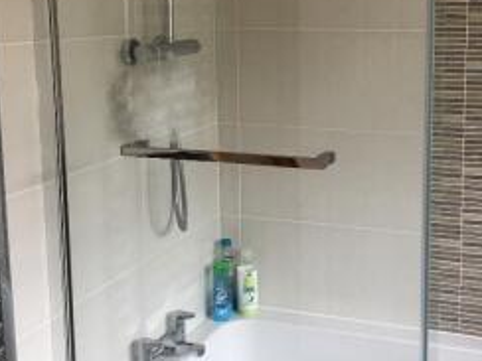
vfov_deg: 27.8
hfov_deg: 36.5
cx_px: 316
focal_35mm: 52
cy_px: 117
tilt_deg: -8.8
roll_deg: +0.3
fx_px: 724
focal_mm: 4.15
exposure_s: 1/17
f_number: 2.2
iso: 32
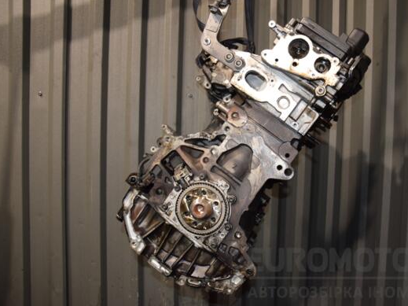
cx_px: 233
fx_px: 354
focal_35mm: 30
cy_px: 155
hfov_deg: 59.7
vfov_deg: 46.8
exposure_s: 1/60
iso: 800
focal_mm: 18
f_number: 5
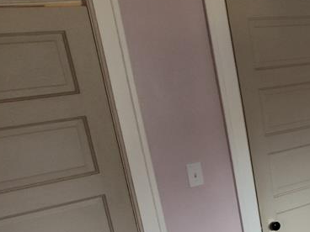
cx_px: 421
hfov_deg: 25.3
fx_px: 573
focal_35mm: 64
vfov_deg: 22.3
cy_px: 216
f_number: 1.8
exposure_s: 1/60
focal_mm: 5.56
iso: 1513
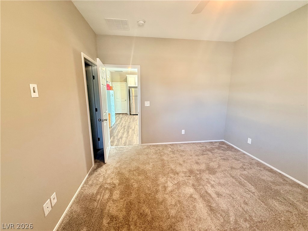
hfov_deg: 102.1
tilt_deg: -10.7
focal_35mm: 14
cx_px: 154
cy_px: 116
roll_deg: +0.3
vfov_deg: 85.7
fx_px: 125
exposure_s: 1/60
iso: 250
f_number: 2.2
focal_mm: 2.22
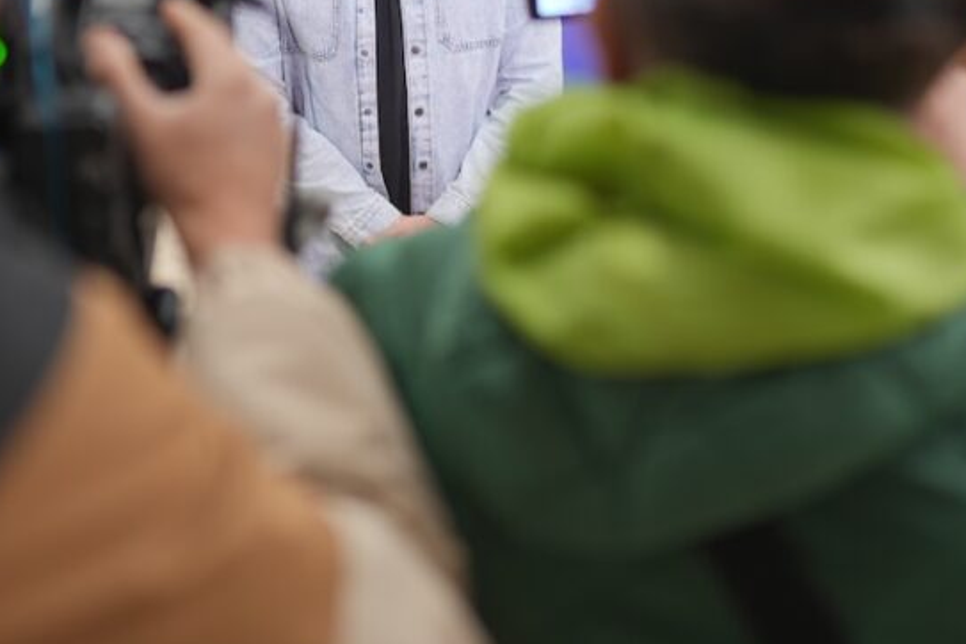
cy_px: 104
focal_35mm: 66
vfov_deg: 20.3
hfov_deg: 30.5
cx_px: 498
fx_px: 1771
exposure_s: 1/40
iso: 125
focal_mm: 35
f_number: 1.4
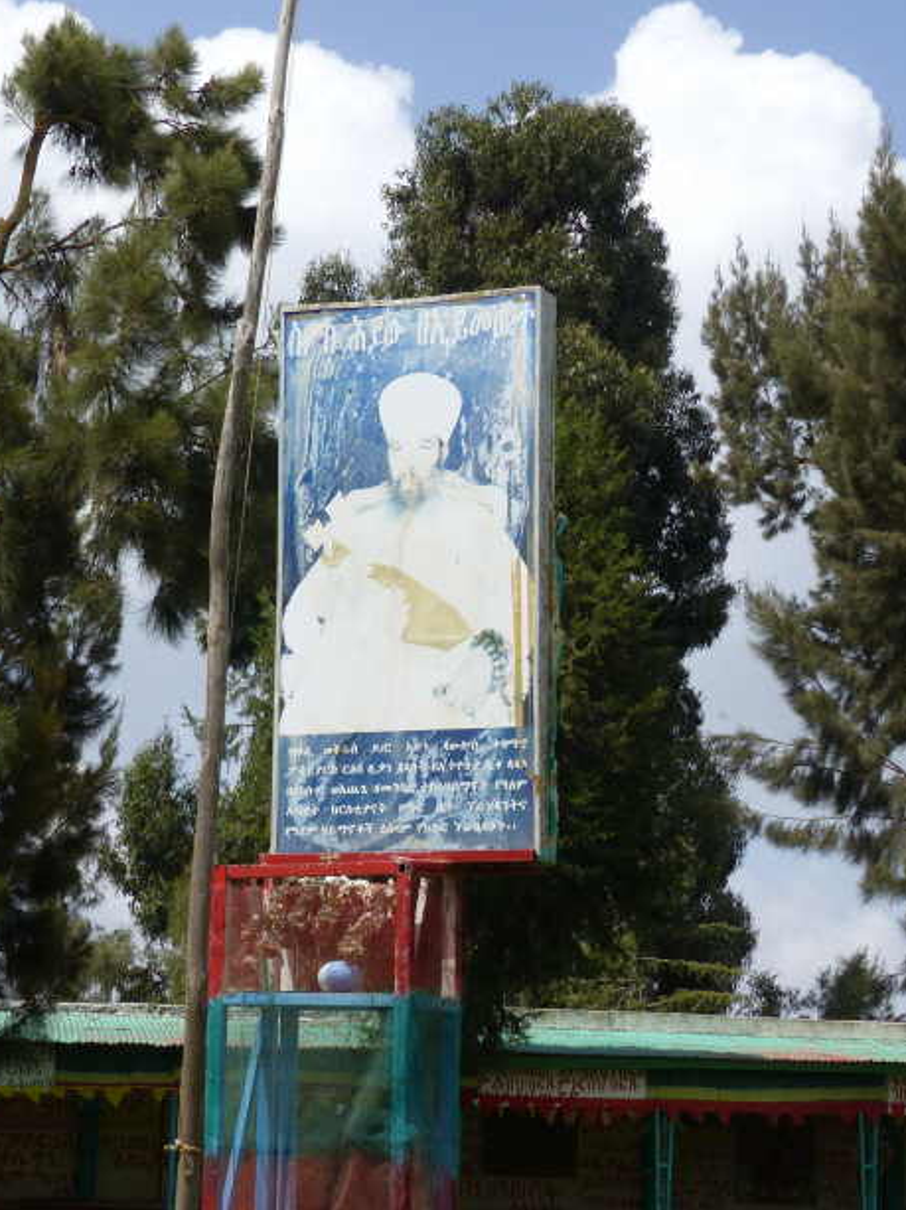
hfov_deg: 18.4
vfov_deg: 24.4
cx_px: 428
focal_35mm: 80
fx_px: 2795
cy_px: 651
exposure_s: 1/1000
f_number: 4
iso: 100
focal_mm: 8.7
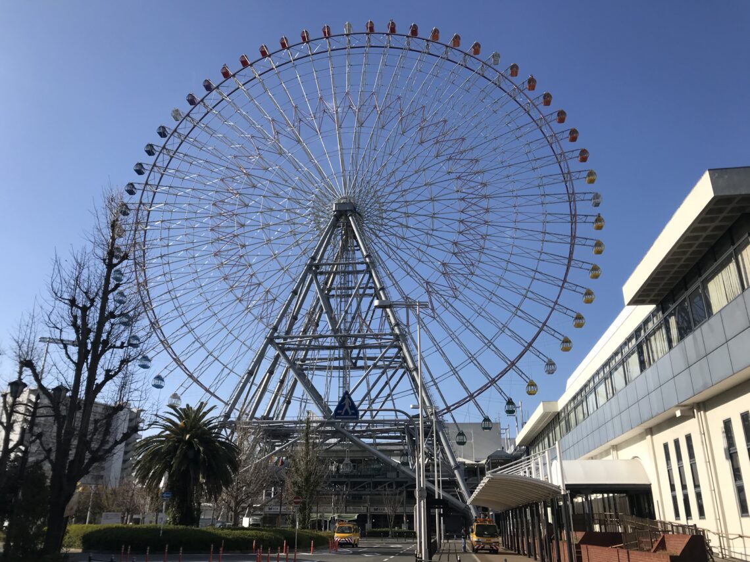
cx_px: 375
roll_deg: -0.5
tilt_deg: +21.6
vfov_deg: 49.7
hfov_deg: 63.4
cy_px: 281
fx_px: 607
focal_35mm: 28
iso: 20
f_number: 1.8
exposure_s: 1/2457
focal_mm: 3.99
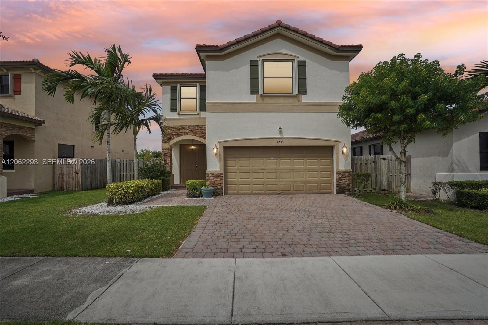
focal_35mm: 16
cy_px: 162
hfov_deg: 96.7
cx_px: 244
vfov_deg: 73.7
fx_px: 217
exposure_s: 1/2000
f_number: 8
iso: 400
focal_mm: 16
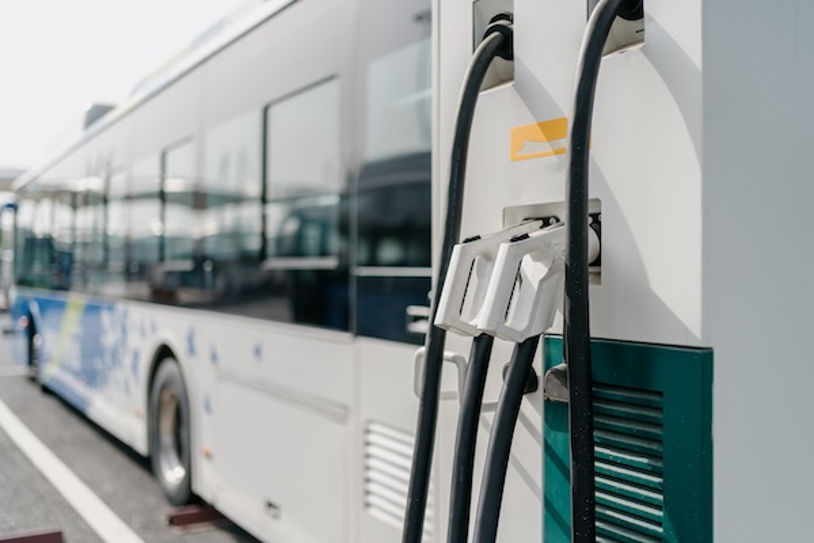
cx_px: 407
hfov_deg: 54.4
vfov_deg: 37.9
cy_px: 272
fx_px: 791
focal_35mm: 35
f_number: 1.8
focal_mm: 35
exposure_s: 1/2000
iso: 50
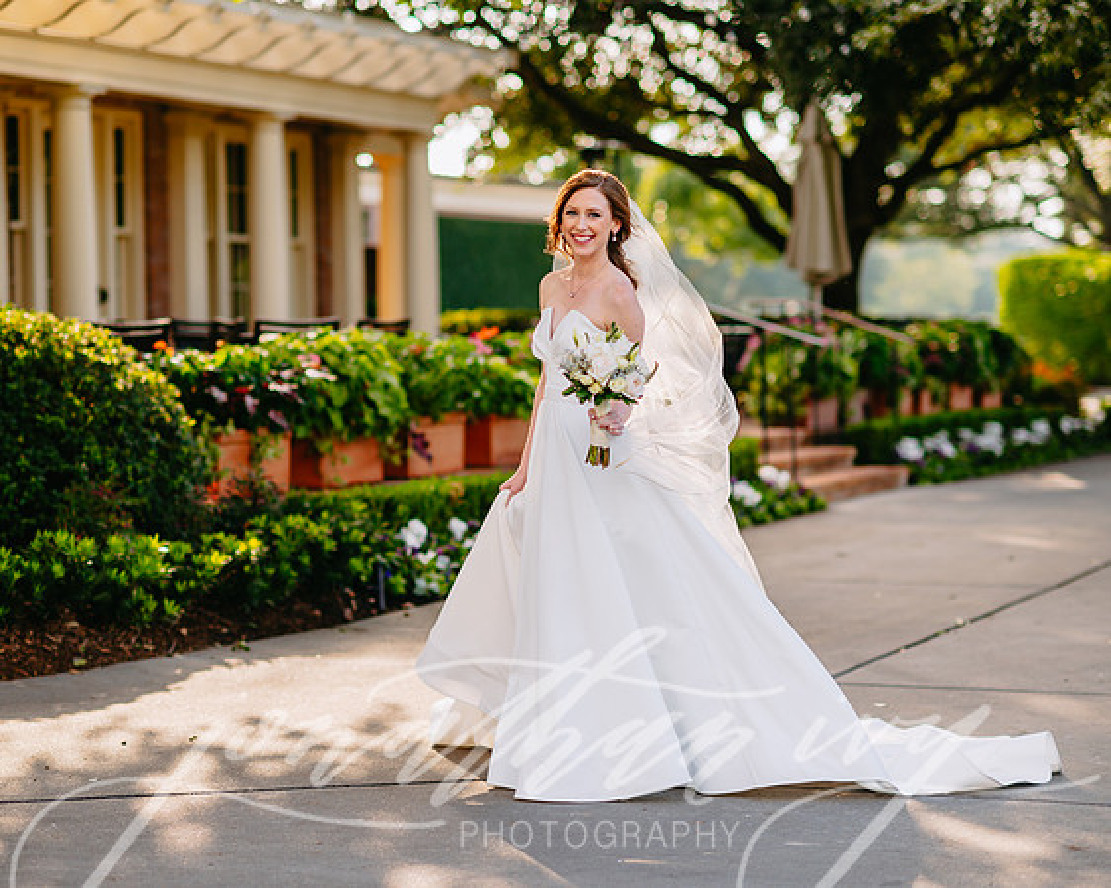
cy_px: 444
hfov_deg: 19.8
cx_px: 480
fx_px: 3175
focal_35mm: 97
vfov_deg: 15.9
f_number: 2
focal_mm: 85
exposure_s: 1/800
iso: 100
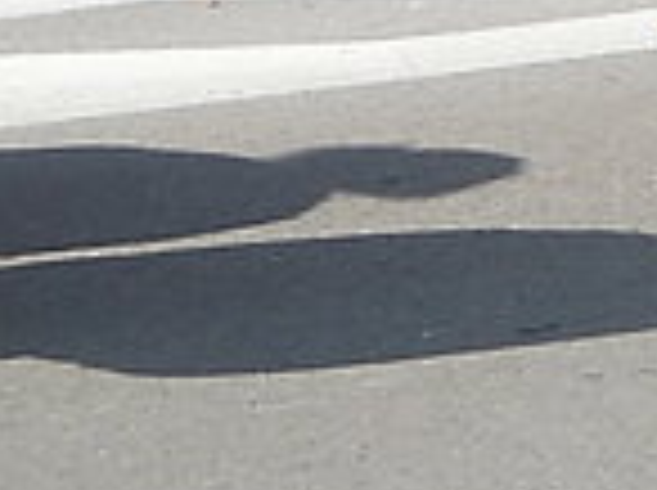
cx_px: 1080
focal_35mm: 253
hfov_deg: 7.7
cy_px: -659
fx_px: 4794
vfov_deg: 5.7
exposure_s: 1/160
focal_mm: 6.72
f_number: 5.5
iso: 80
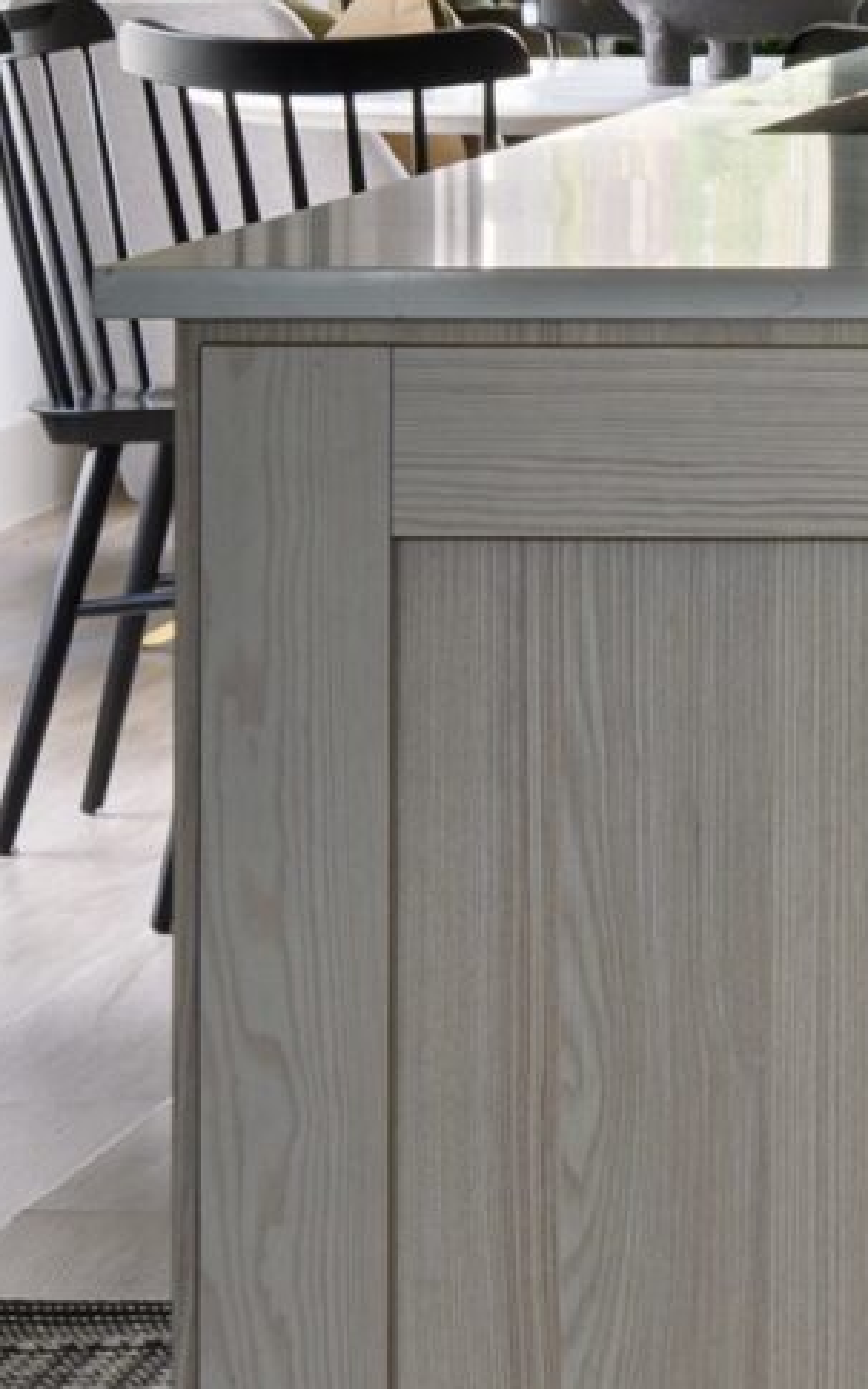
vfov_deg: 8.6
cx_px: 1921
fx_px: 9162
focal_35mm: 242
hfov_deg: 5.3
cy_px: -232
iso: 125
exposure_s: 1/1.67
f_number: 9
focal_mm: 30
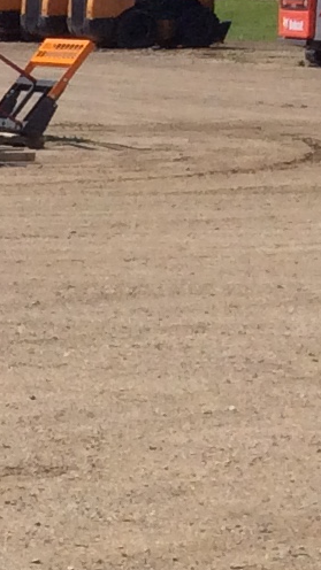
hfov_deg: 5.6
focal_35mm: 182
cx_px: -1079
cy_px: 514
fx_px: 2754
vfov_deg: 11.8
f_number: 2.4
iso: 32
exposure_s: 1/1908
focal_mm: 3.3
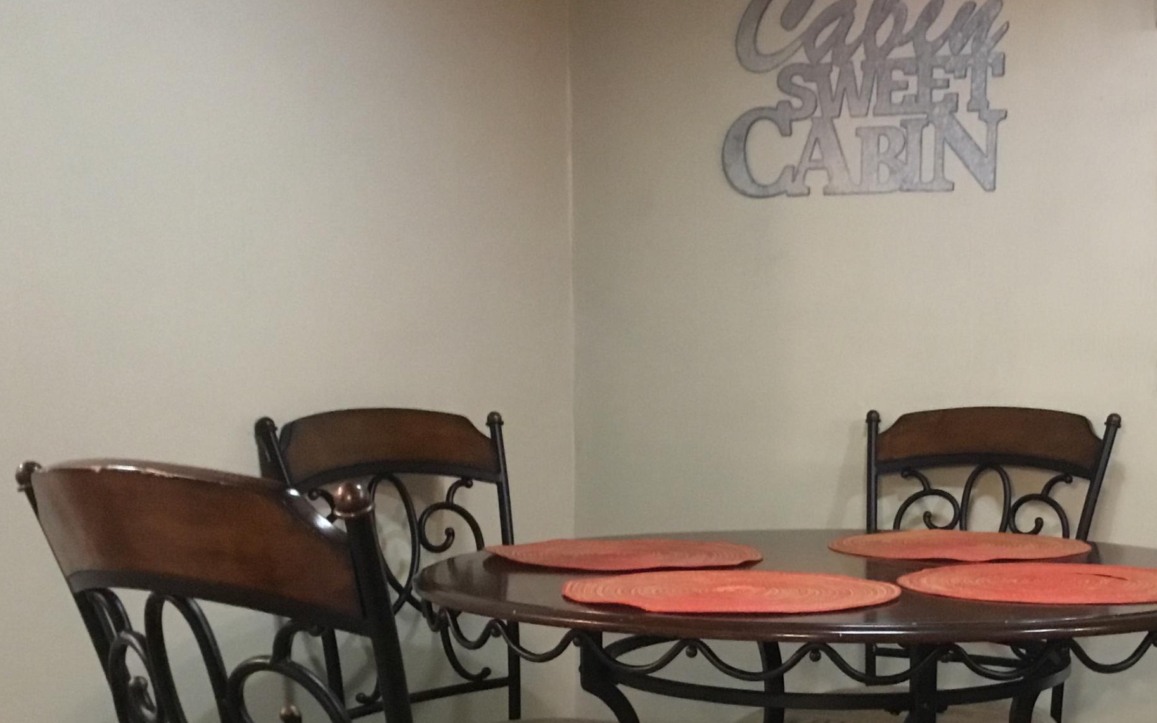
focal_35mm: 54
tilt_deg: -7.0
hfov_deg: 37.2
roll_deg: +0.0
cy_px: 524
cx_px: 762
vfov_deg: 23.8
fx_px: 1703
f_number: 2.4
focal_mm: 3.3
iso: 250
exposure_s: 1/15
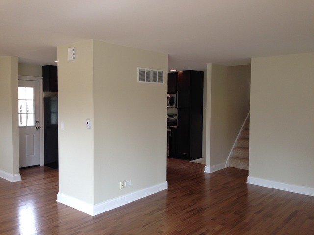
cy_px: 118
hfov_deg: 55.4
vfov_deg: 42.9
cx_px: 157
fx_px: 299
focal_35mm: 33
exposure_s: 1/60
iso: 64
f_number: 2.4
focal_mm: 4.12
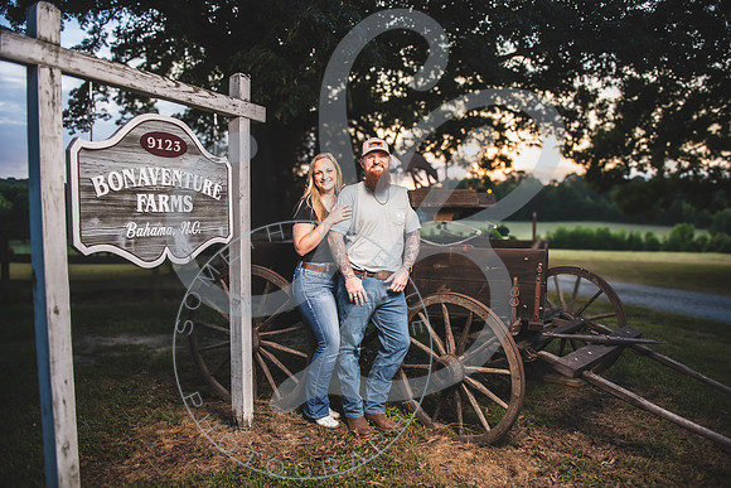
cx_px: 366
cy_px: 244
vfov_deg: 53.2
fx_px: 487
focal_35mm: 24
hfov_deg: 73.7
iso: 250
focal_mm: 24
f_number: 2.8
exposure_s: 1/400
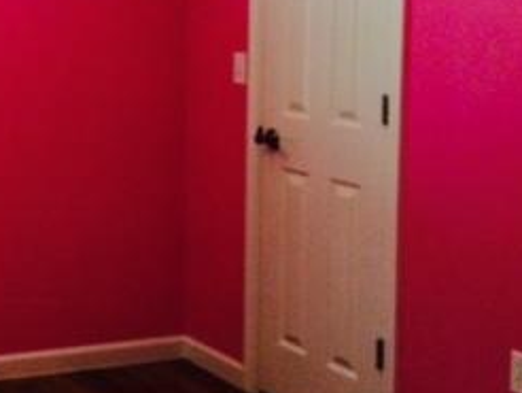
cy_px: 74
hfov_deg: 23.0
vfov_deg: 18.7
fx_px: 1177
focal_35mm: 78
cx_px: -98
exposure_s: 1/30
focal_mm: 4.12
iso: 200
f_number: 2.2
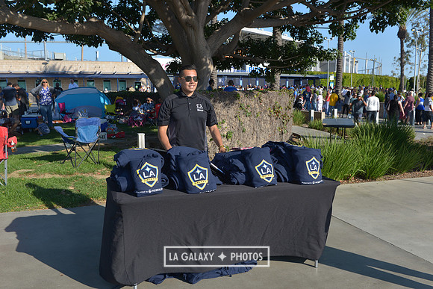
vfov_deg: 41.1
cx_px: 216
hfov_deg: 58.7
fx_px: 385
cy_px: 144
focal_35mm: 32
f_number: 8
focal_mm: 32
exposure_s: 1/250
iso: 100
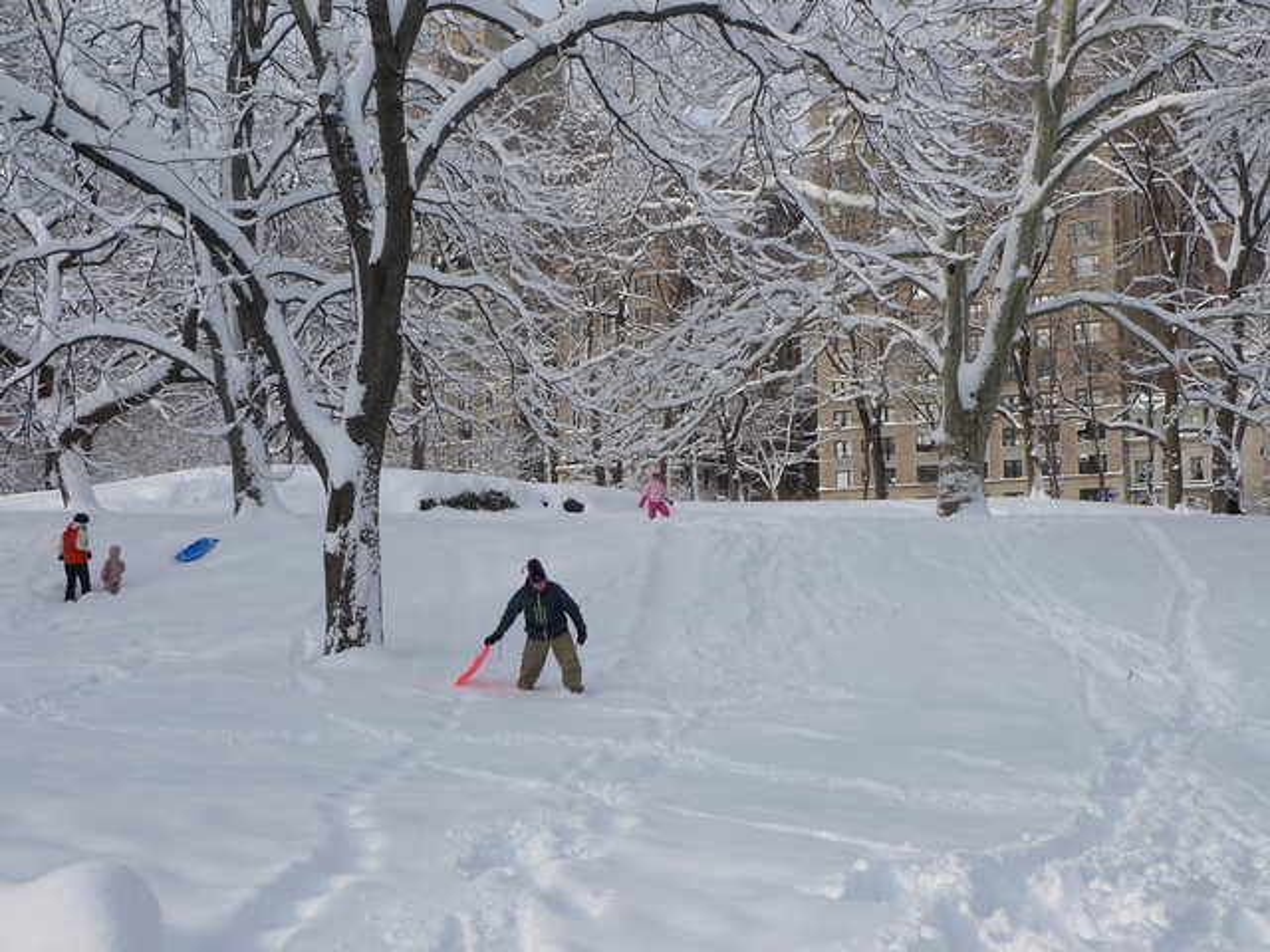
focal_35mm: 37
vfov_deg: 38.7
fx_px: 1357
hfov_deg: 50.1
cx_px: 635
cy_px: 476
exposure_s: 1/500
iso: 80
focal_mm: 7.9
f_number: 4
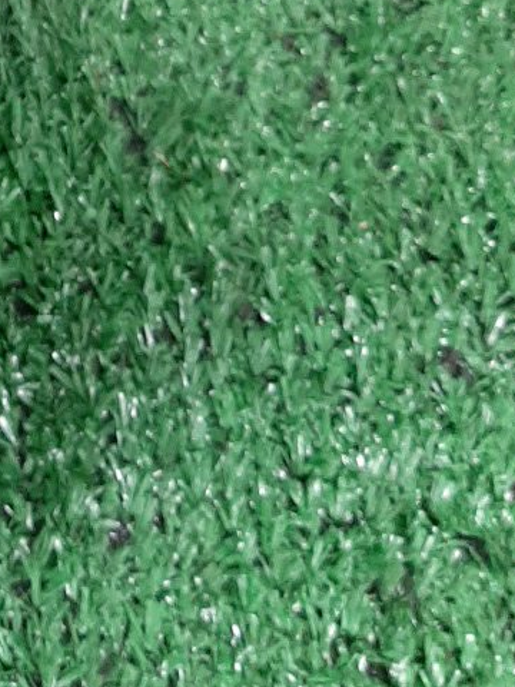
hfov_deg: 17.1
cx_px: -249
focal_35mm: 78
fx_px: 1547
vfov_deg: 23.7
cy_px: -40
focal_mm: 3.93
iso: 236
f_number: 1.7
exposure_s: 1/50
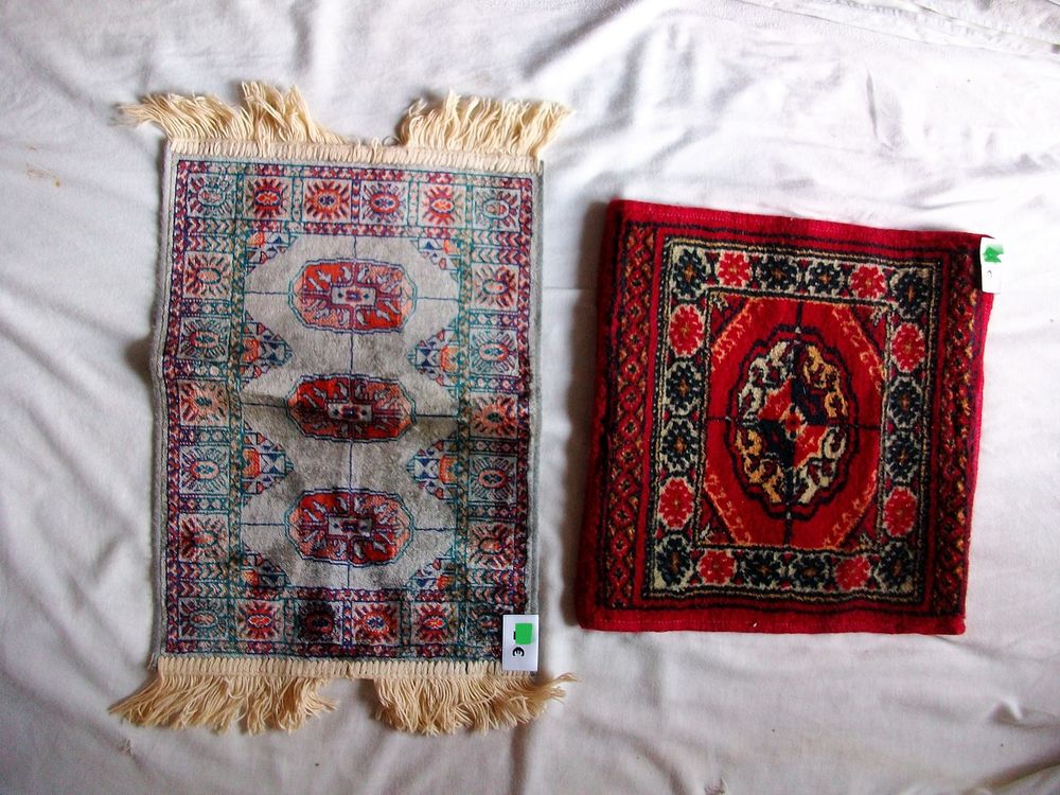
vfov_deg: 44.2
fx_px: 980
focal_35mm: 32
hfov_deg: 56.8
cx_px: 530
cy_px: 398
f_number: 2.9
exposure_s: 1/35.8
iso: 160
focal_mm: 5.7
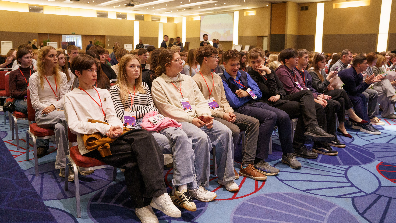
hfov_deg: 66.1
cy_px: 100
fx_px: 304
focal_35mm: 29
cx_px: 198
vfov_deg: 40.1
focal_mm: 26.9
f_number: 3.2
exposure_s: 1/160
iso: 4000
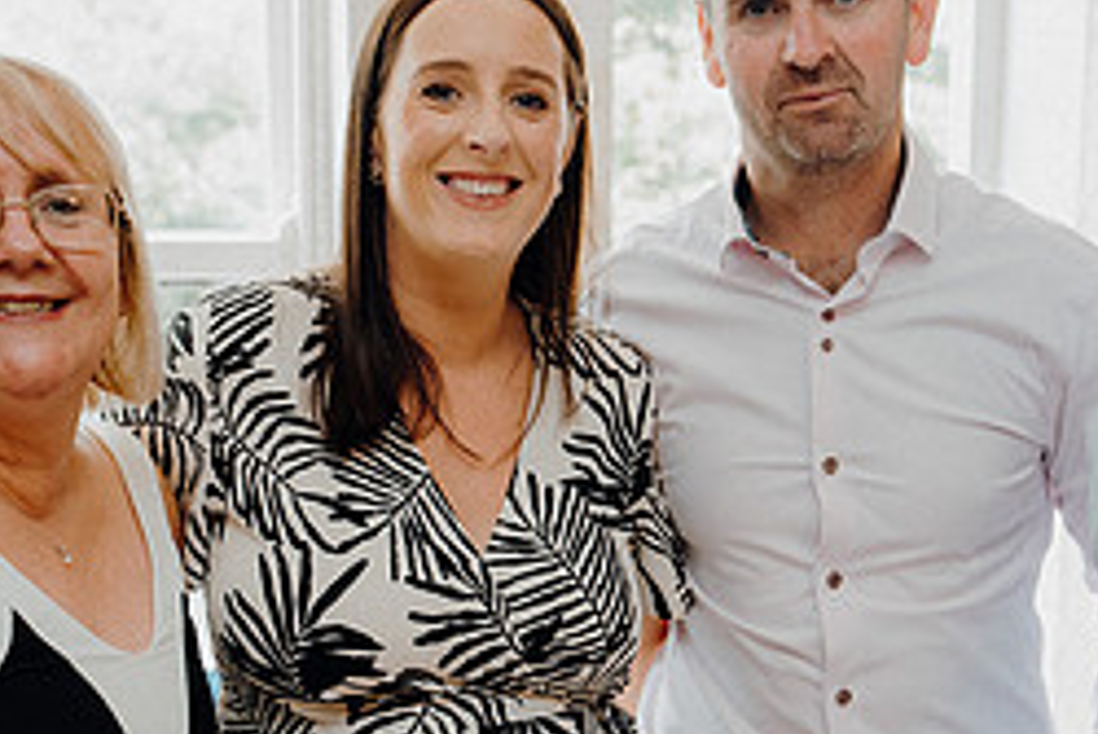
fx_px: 2411
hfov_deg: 25.6
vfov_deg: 17.1
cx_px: 703
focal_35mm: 79
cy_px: 622
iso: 1250
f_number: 3.5
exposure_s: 1/160
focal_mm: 34
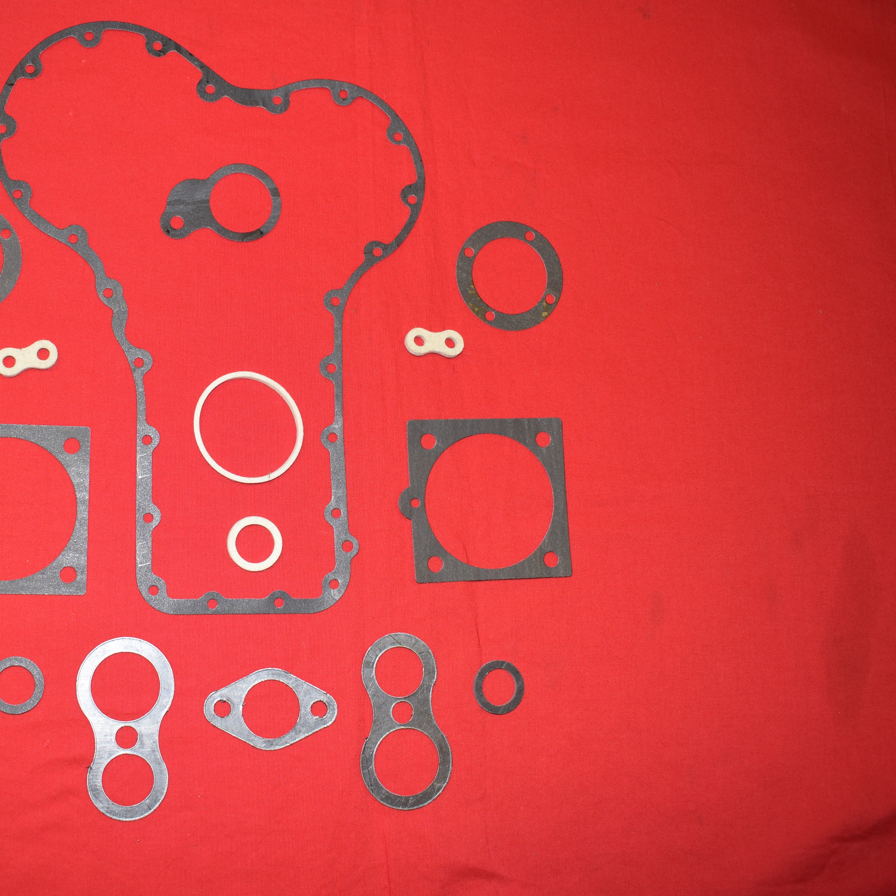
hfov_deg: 42.0
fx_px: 1142
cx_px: 264
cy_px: 450
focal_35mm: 39
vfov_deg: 42.8
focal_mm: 20
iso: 160
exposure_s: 1/25
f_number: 5
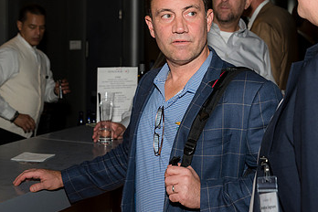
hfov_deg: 25.3
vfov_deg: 16.9
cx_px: 180
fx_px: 707
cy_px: 46
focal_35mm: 80
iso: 1250
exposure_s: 1/125
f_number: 5.6
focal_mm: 48
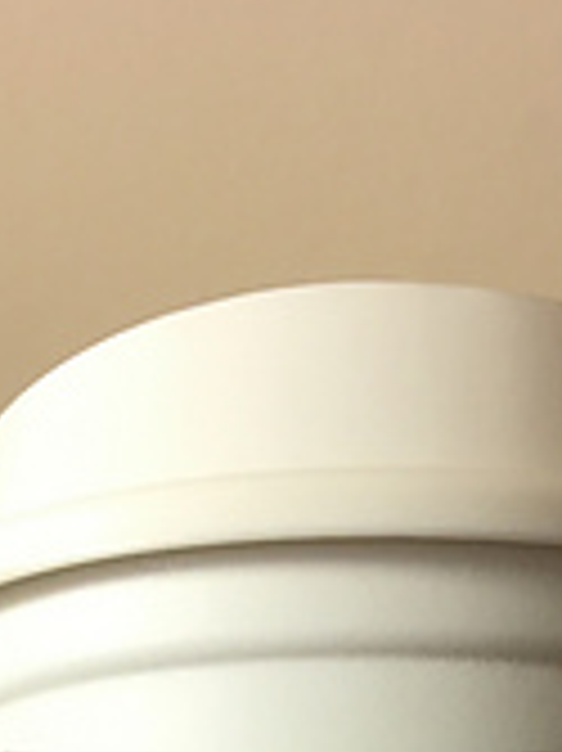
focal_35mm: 111
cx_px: 373
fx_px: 2406
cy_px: 1405
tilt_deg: -23.9
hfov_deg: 13.3
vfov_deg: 15.1
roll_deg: +3.0
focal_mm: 4.15
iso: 32
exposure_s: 1/30
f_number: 2.2
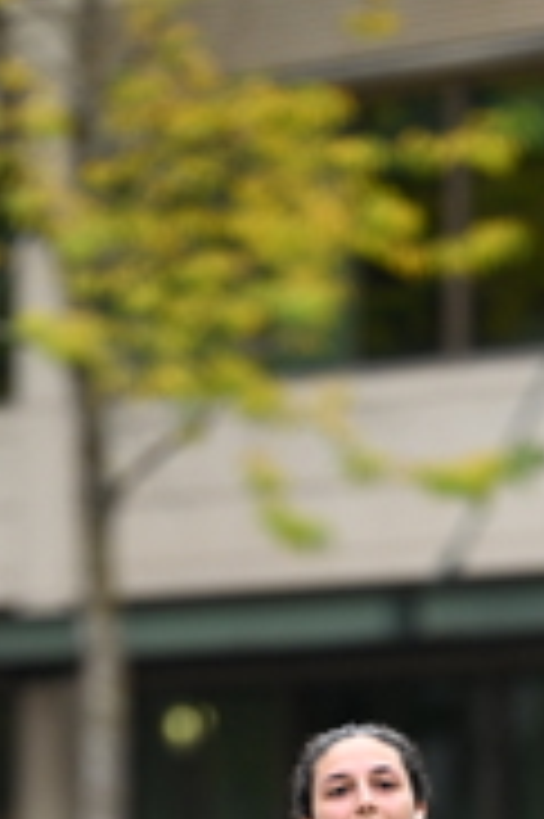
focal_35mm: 605
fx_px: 13738
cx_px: 326
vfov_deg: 3.4
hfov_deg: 2.3
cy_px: 1206
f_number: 2.8
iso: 640
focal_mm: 200
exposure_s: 1/2000
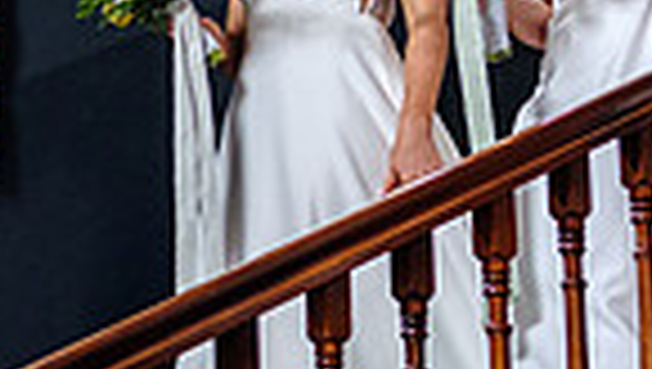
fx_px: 1921
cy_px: 256
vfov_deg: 10.9
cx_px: -152
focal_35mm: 111
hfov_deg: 18.2
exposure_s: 1/160
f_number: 2.5
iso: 1000
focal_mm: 16
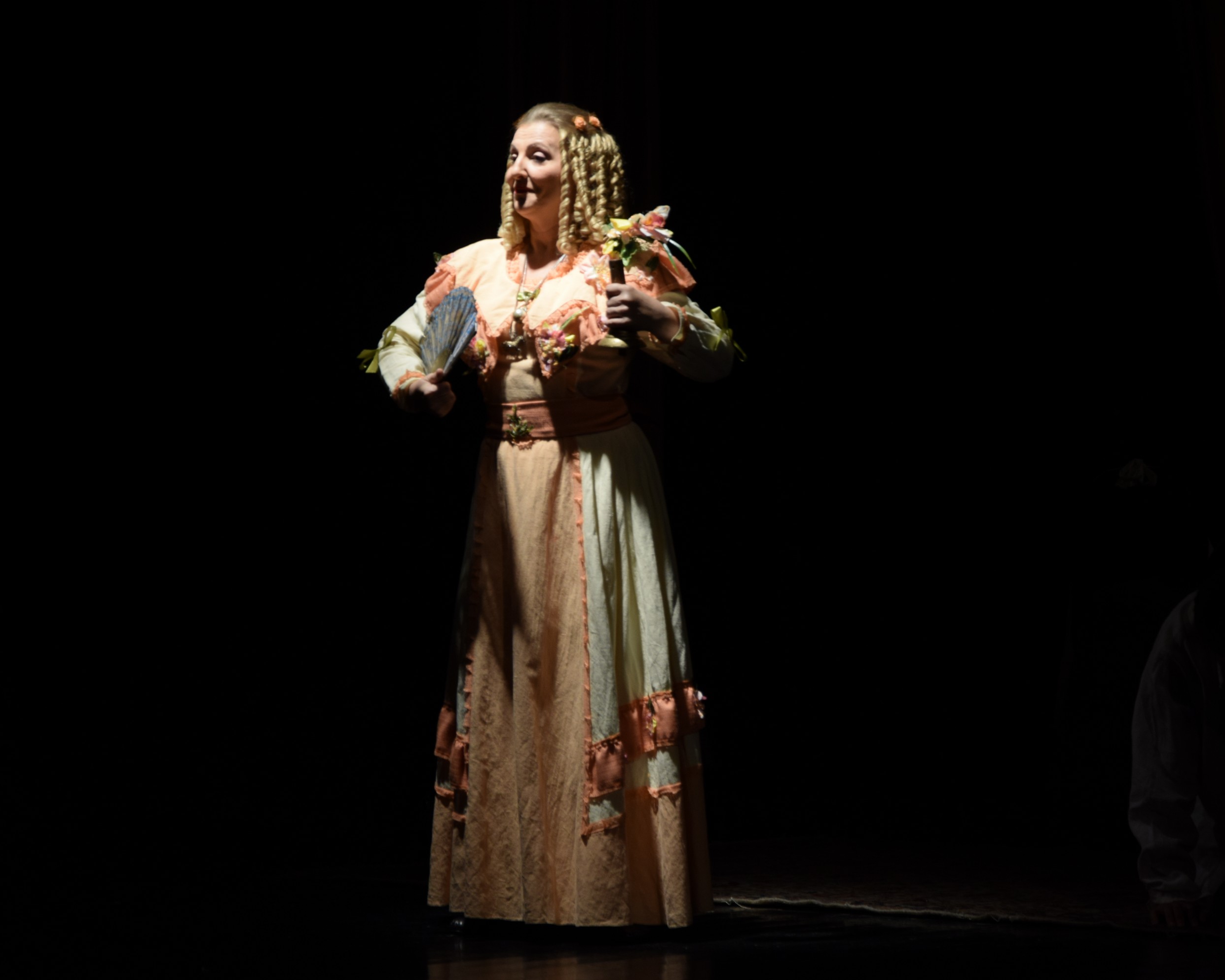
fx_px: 5241
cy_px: 491
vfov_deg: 10.7
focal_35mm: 145
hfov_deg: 13.3
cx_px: 609
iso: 320
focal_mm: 85
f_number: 5.6
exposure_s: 1/160
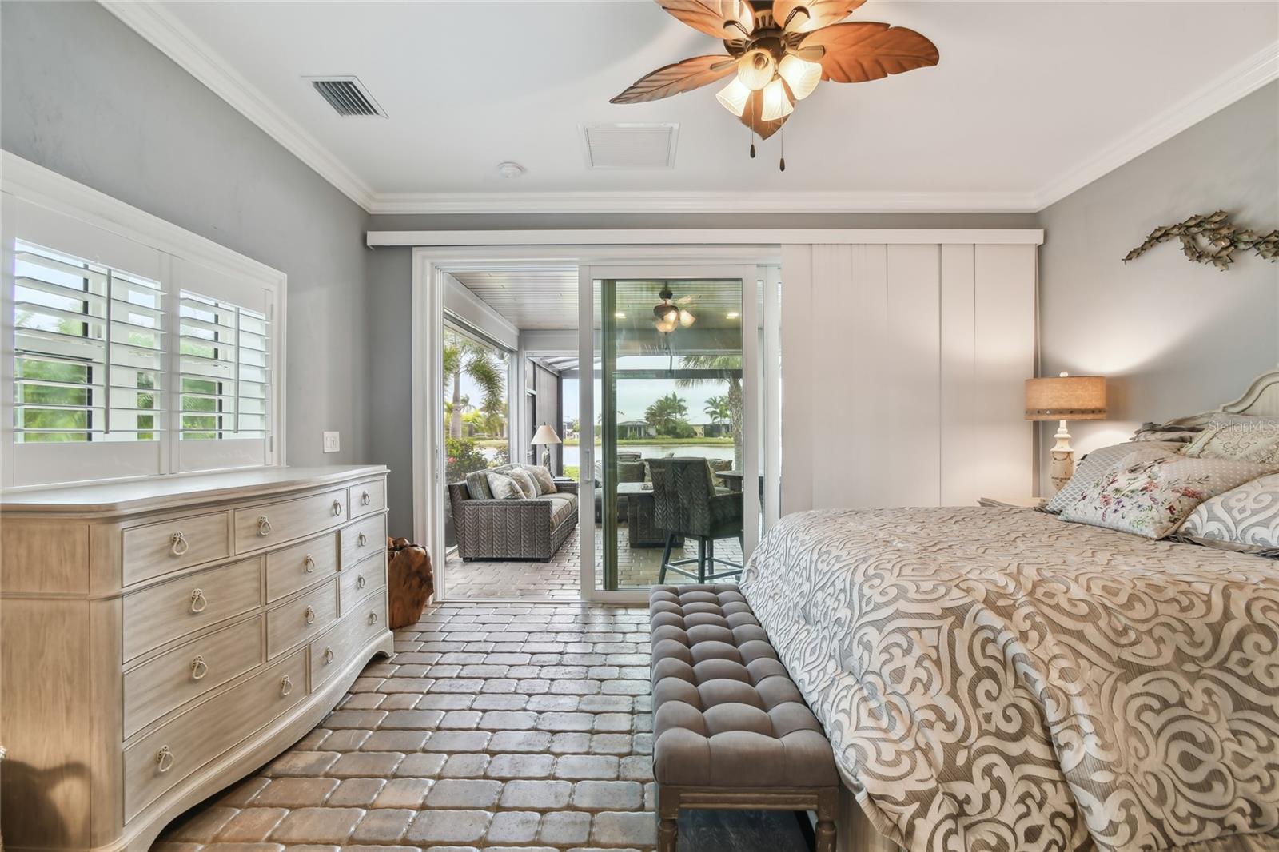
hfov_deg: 100.4
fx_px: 533
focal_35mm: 15
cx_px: 640
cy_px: 426
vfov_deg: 77.3
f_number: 7.1
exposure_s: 1/3.33
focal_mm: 10
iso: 100
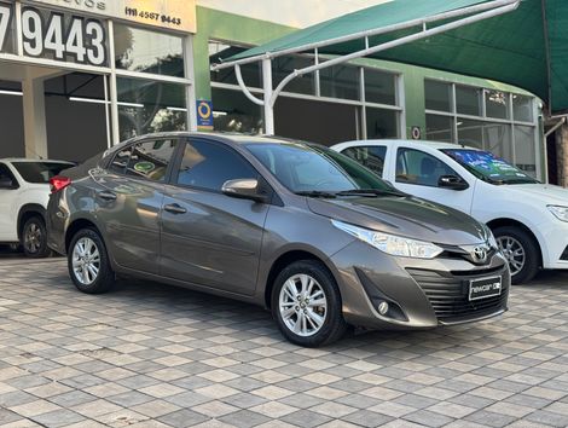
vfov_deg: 30.3
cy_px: 214
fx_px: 789
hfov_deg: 39.6
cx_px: 284
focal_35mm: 48
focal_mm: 6.76
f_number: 1.78
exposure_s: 1/326
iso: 64
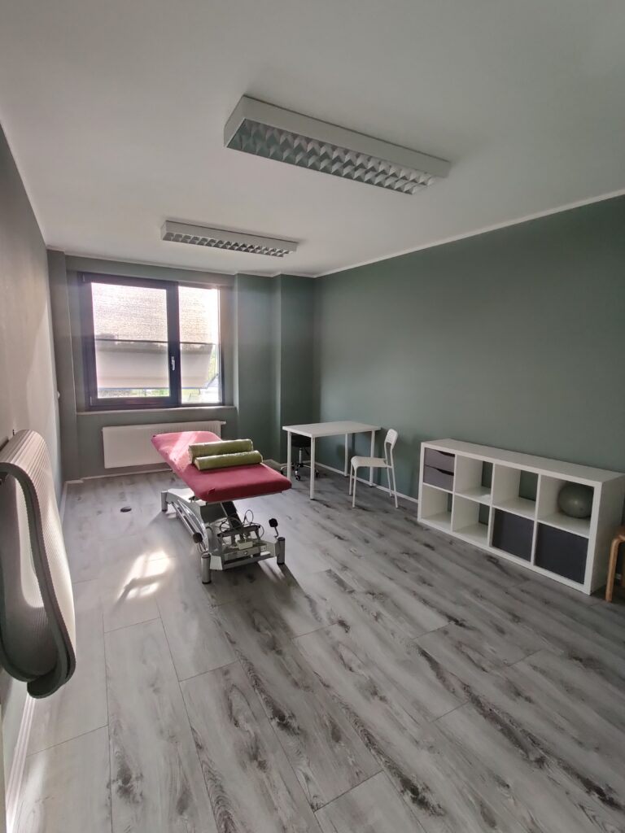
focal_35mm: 13
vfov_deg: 106.2
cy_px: 416
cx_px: 312
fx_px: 313
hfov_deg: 89.9
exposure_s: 1/25
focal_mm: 2.25
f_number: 2.2
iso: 800
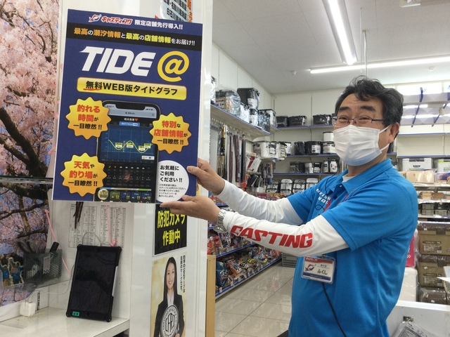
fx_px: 403
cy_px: 168
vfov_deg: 45.4
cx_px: 225
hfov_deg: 58.4
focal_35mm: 31
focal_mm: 3.3
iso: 25
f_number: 2.4
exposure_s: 1/40
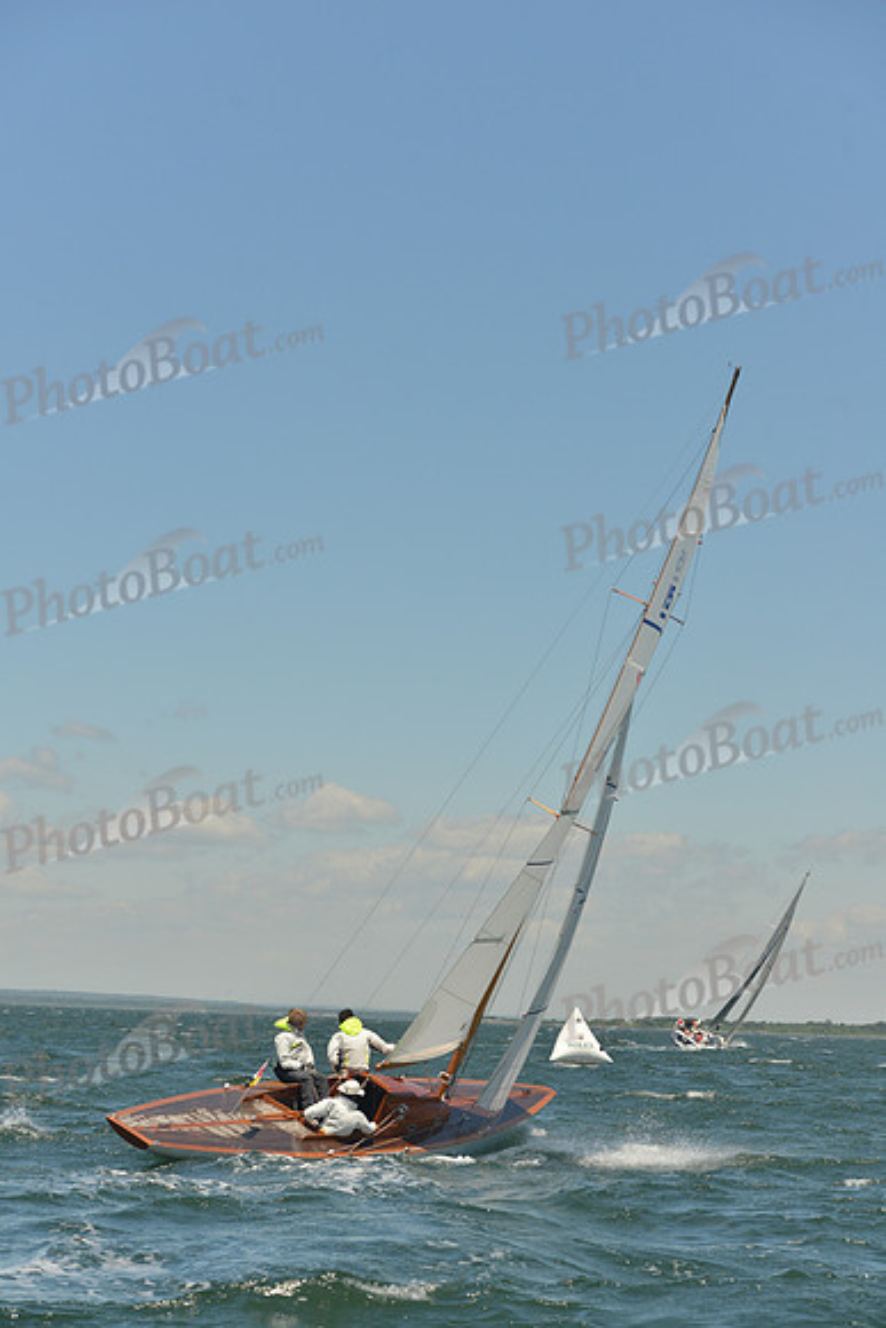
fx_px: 2582
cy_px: 664
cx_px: 443
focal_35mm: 70
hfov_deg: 19.5
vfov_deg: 28.8
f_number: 6.3
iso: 400
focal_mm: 70
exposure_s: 1/800
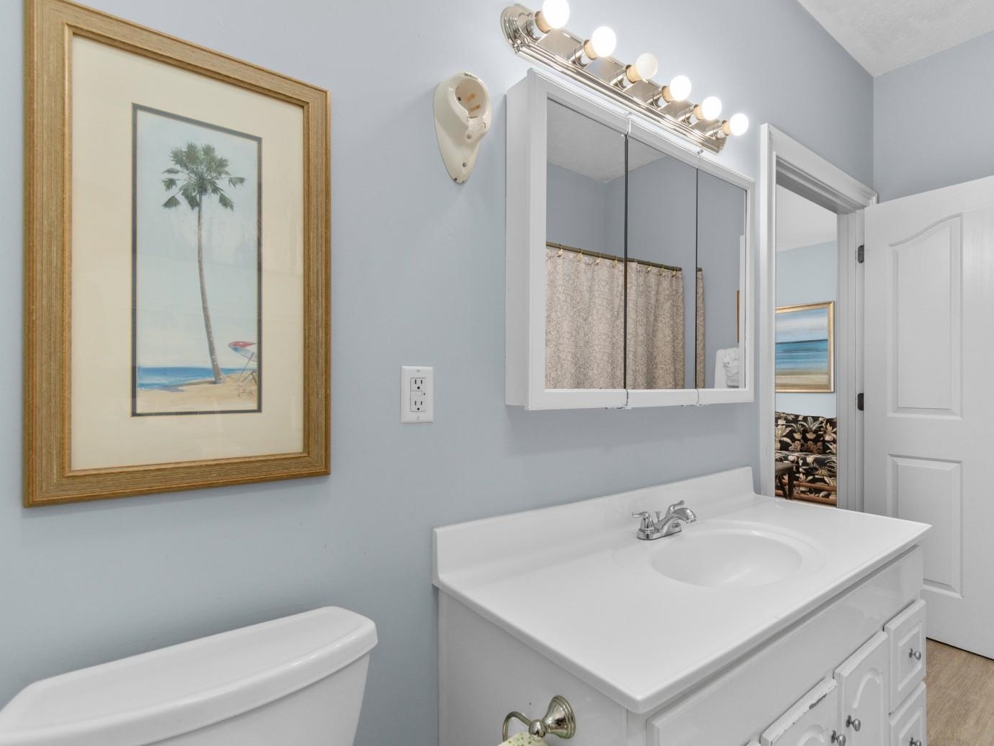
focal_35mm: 17
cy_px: 373
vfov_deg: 74.7
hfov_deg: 90.5
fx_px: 488
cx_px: 561
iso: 100
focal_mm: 10
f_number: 4.5
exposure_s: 1/13
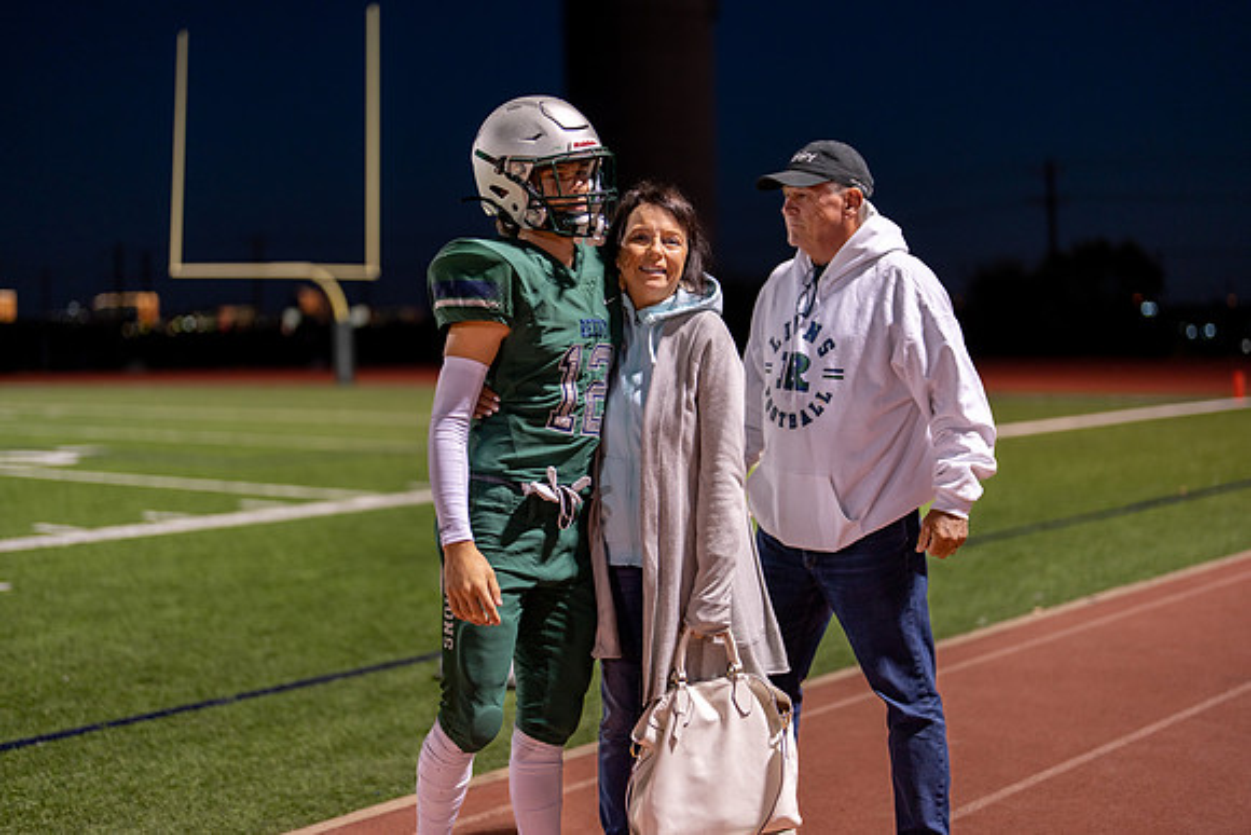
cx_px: 626
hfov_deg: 38.6
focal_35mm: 51
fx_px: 1784
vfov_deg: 26.3
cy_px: 418
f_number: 1.2
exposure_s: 1/320
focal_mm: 50
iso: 320
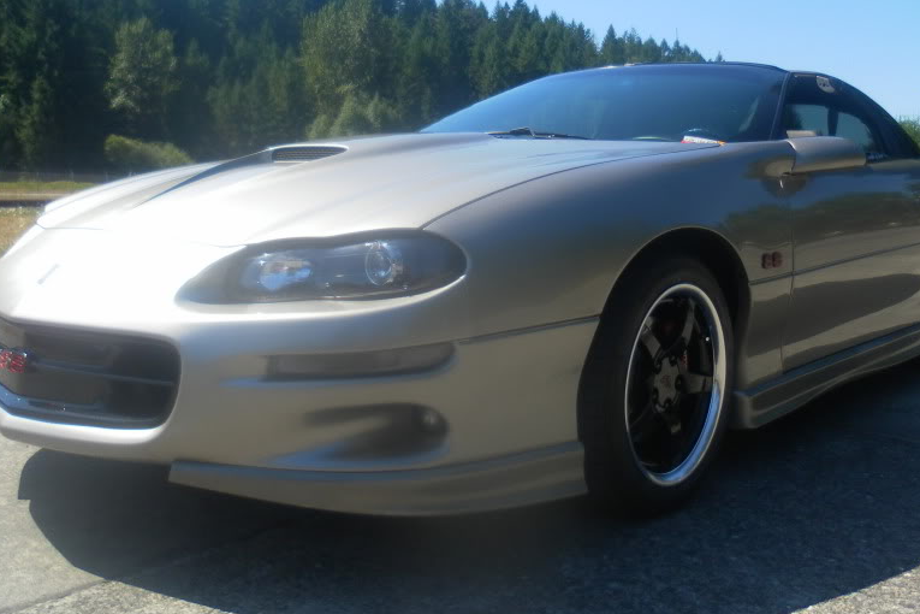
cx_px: 508
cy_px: 191
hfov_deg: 49.5
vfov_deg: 33.8
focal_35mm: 39
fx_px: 997
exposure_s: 1/500
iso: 80
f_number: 3.2
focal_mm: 4.9
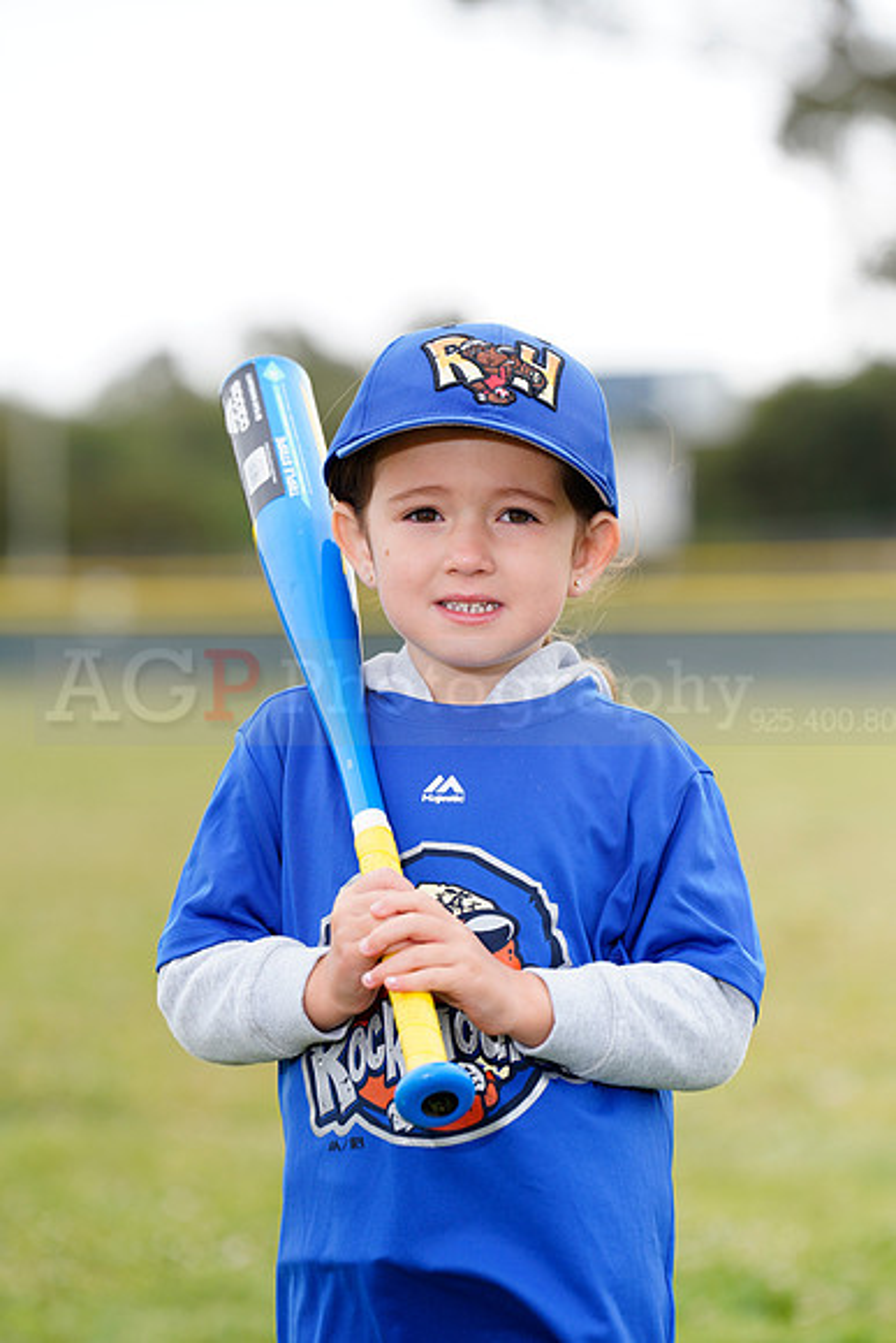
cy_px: 672
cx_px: 448
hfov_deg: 7.9
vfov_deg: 11.7
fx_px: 6529
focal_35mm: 175
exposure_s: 1/250
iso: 100
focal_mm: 175
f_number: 4.5
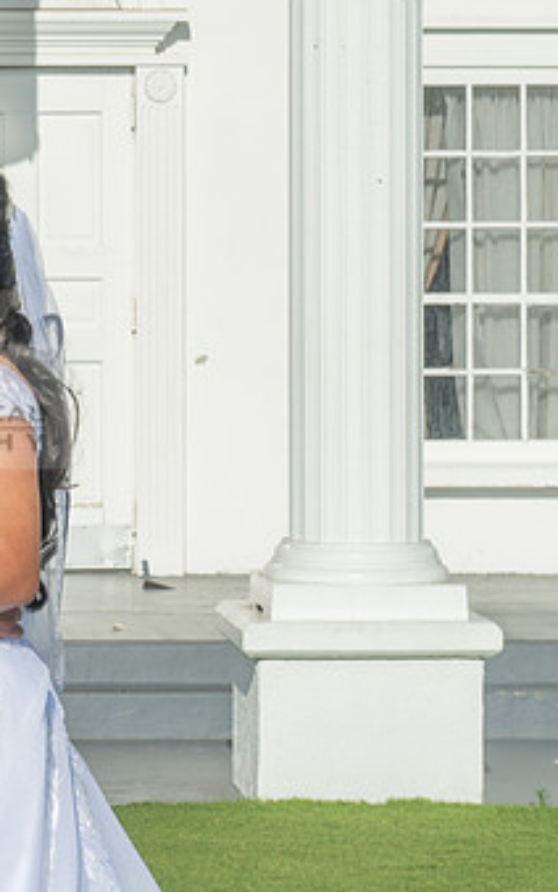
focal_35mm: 163
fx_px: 3964
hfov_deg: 8.0
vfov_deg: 12.8
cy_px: 274
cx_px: -149
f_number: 16
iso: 200
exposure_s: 1/200
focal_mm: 70
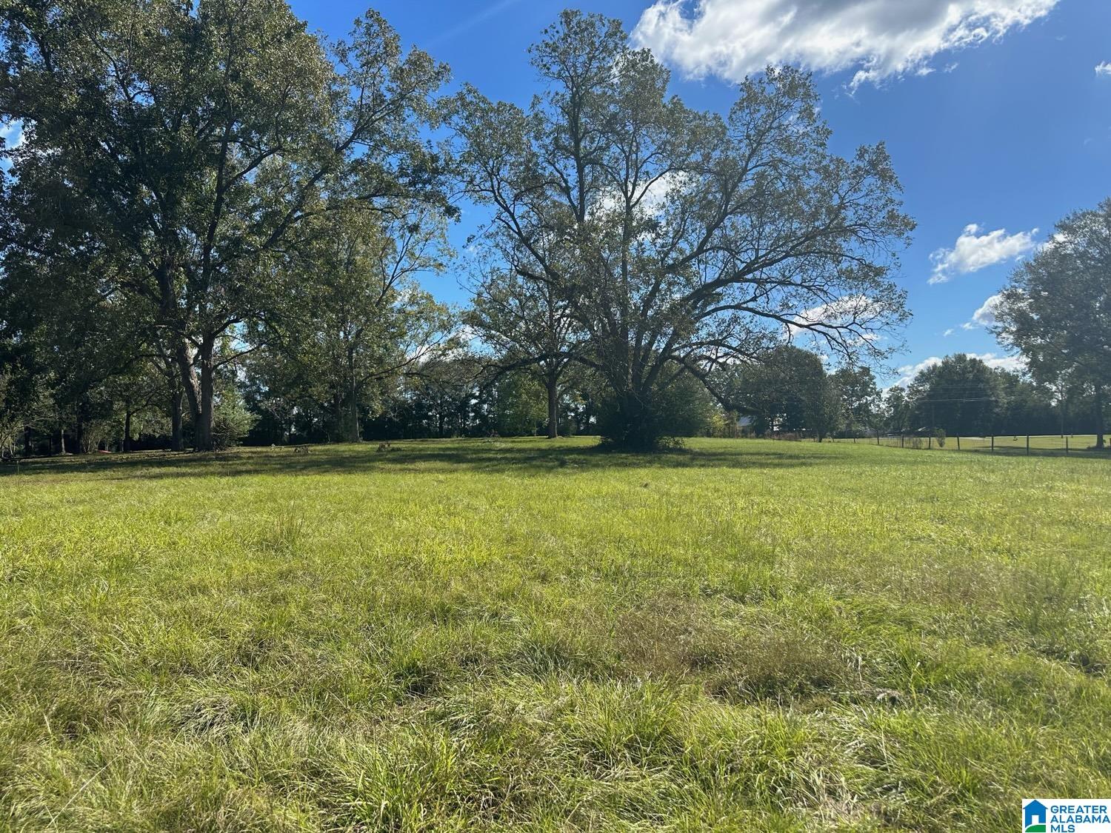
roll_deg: +1.1
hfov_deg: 71.6
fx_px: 770
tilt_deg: +0.9
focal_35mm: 24
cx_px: 556
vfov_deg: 56.8
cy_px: 416
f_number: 1.78
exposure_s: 1/4016
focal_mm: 6.86
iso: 80
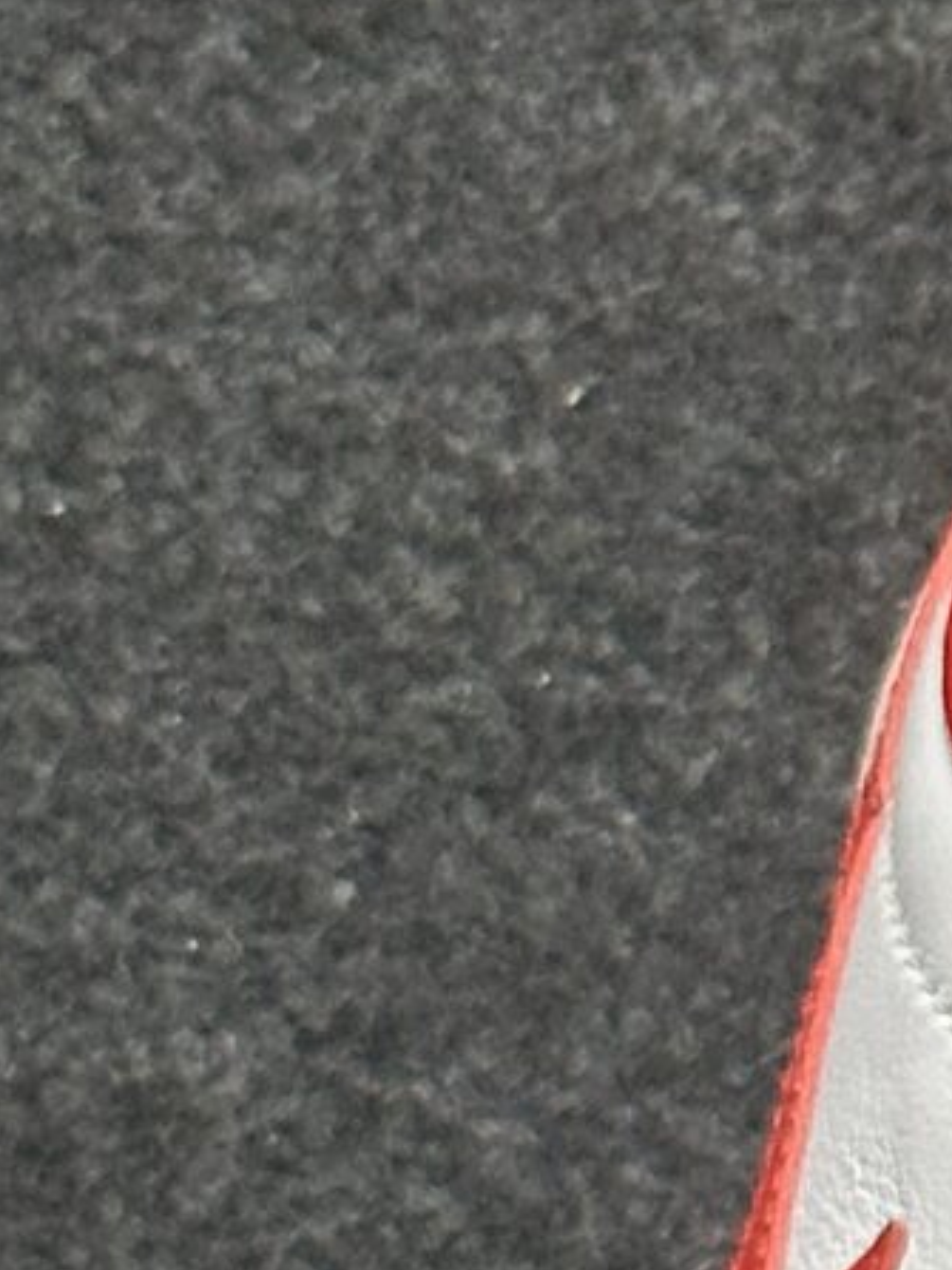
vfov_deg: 7.2
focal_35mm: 275
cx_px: 2154
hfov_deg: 5.3
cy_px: 1509
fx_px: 10089
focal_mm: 6.86
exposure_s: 1/53
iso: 250
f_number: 1.78
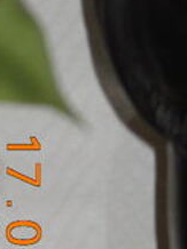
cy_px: -106
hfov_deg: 3.0
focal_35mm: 496
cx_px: 486
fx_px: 3580
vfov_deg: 4.0
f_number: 4.6
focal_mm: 14.5
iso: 125
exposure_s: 1/60
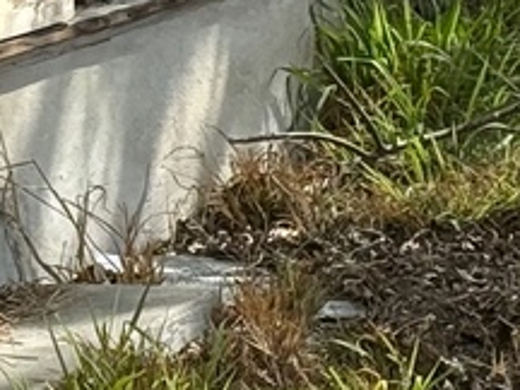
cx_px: 205
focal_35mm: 320
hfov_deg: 6.2
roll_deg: -1.0
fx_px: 4807
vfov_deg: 4.6
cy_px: 265
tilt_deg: -7.4
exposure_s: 1/3891
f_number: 1.78
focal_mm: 6.76
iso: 100
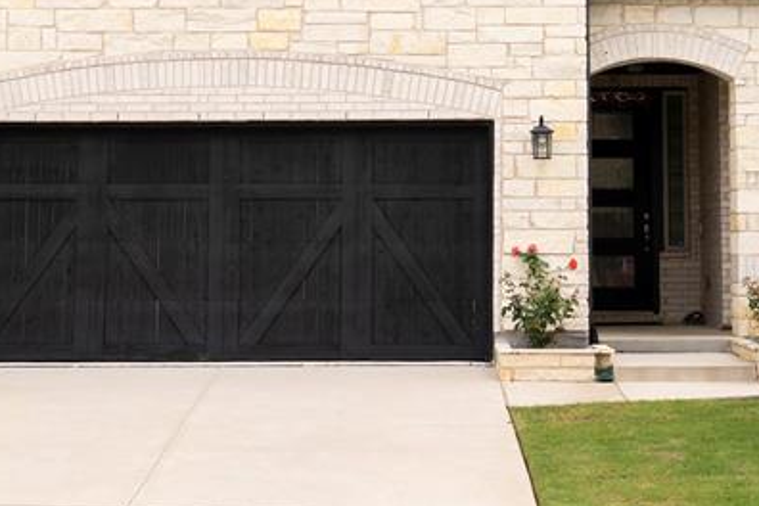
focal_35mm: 93
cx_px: 439
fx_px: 1961
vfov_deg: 14.5
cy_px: 2
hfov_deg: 21.9
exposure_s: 1/500
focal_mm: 36
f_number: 4.5
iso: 100
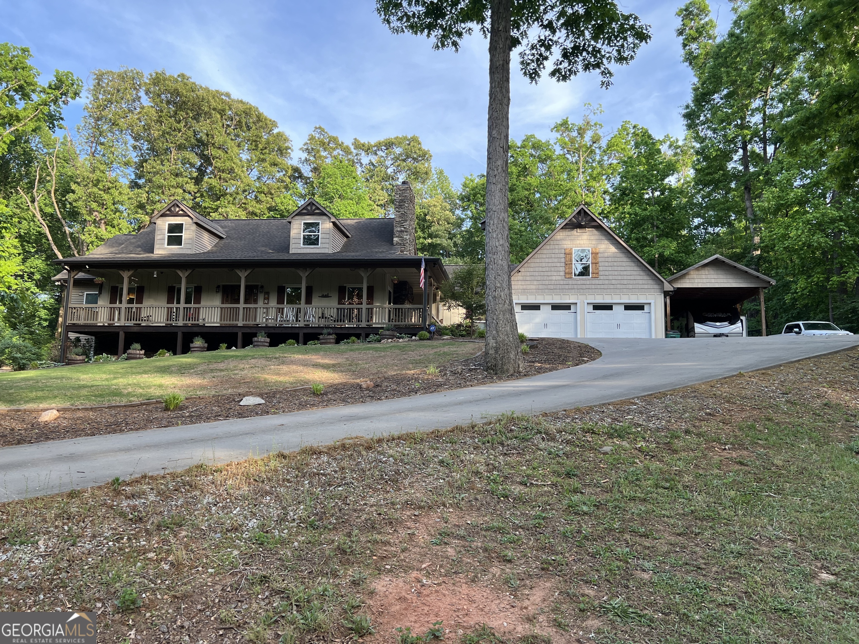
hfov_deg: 67.3
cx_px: 430
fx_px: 645
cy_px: 322
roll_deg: -0.9
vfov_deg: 53.1
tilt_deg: +7.3
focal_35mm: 26
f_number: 1.5
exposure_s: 1/443
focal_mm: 5.7
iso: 50
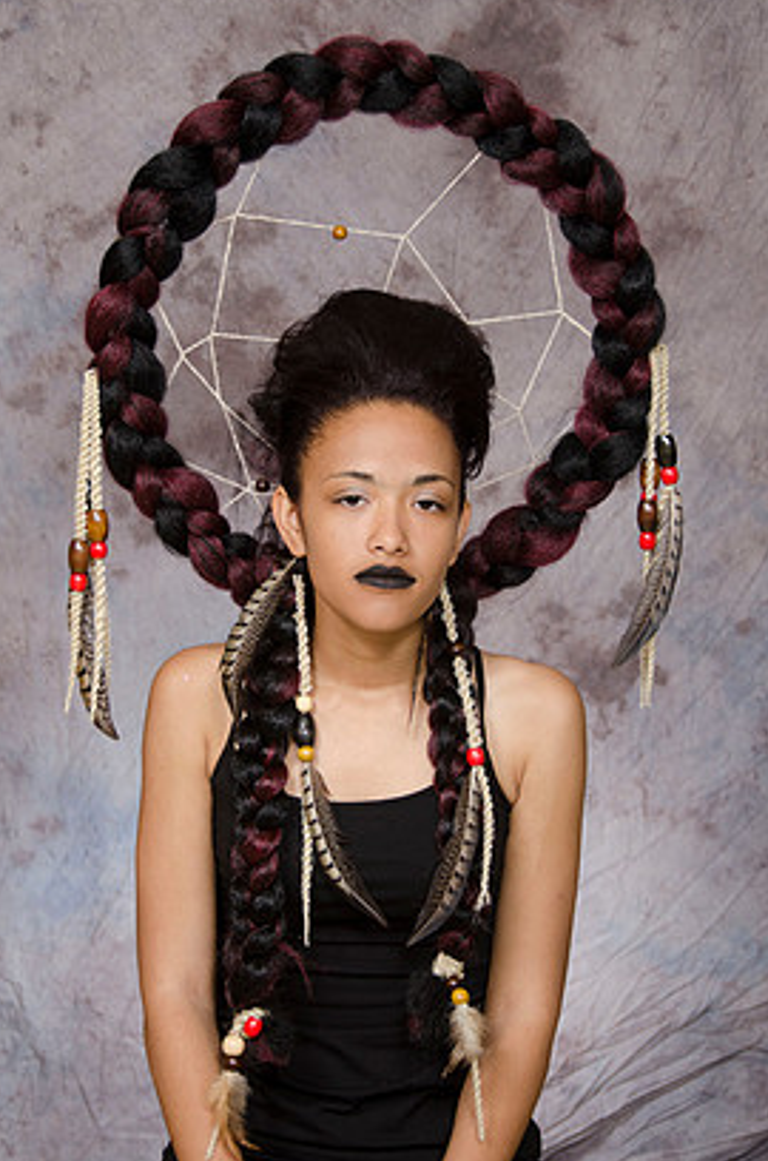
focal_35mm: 91
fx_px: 2927
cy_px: 552
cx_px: 356
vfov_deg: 22.4
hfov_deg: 14.9
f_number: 5.6
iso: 200
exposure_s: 1/125
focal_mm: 55
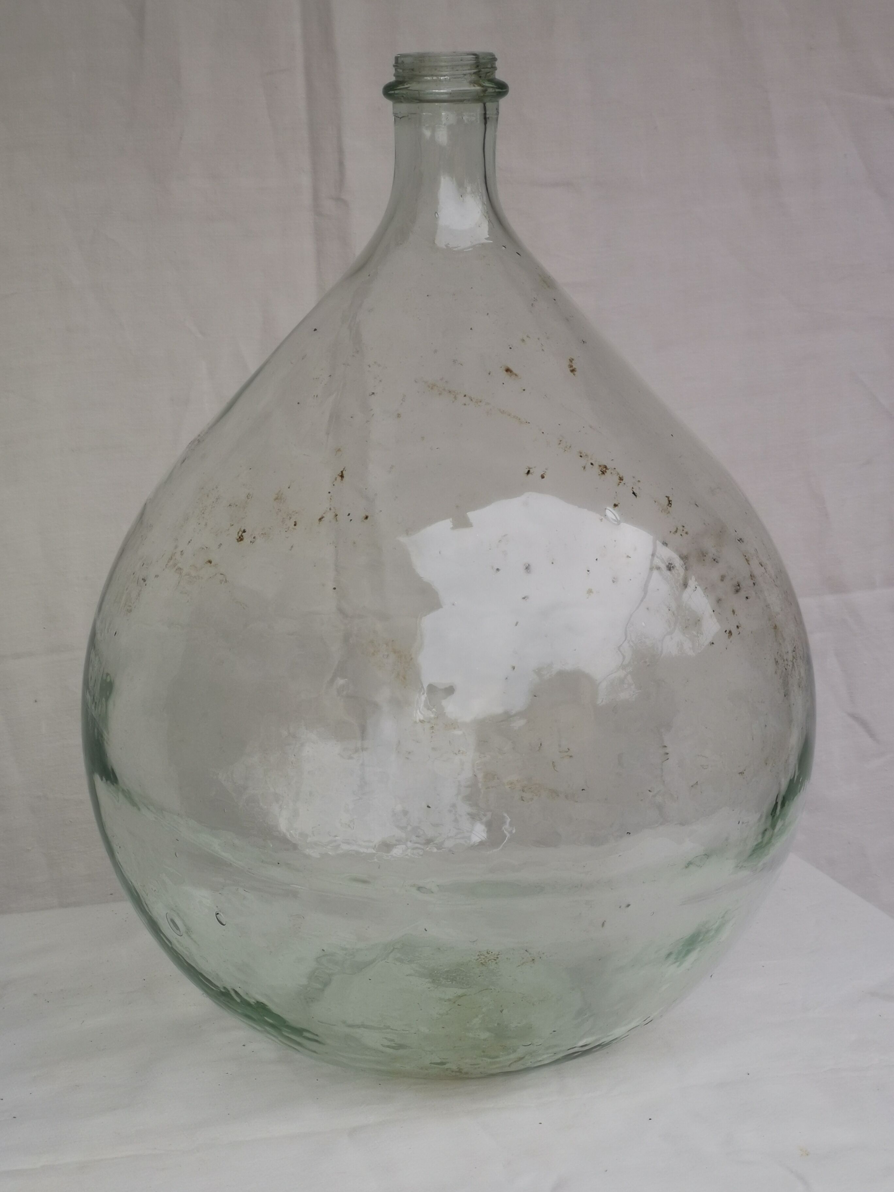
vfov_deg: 23.6
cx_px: 447
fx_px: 2858
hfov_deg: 17.8
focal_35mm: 83
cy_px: 596
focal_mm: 7.48
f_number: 2.4
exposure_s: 1/212
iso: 50
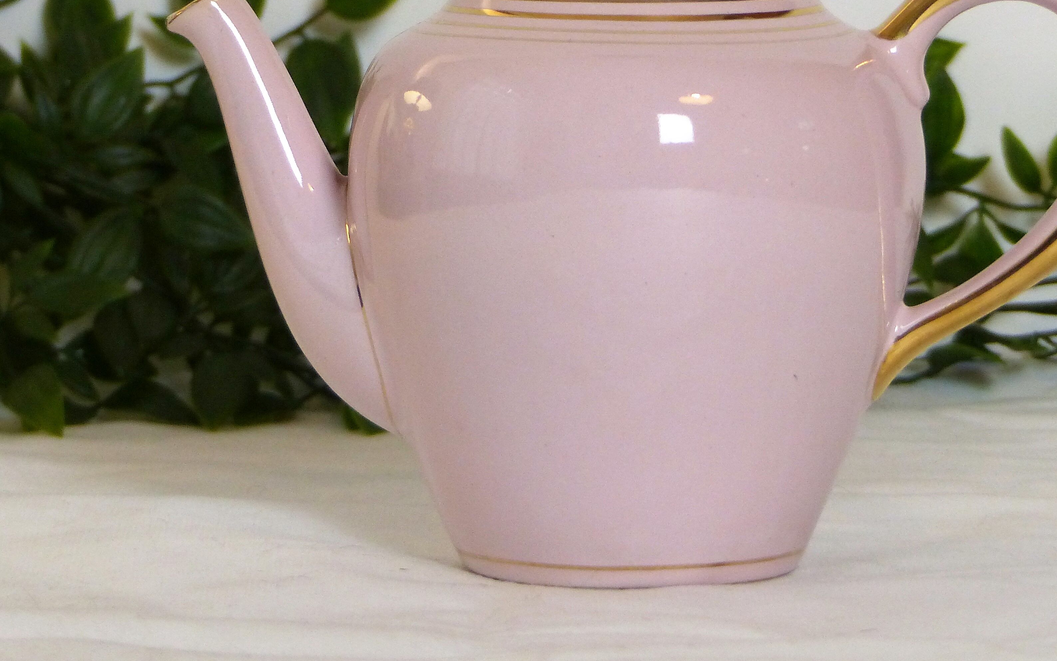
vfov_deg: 5.9
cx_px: 655
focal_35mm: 223
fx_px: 6424
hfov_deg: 9.4
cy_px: 188
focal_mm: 27.4
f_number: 2.8
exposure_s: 1/80
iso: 320
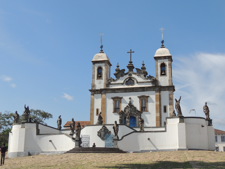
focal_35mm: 50
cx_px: 112
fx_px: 325
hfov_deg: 38.2
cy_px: 84
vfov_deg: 29.1
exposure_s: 1/1250
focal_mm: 8.9
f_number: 3.6
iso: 100
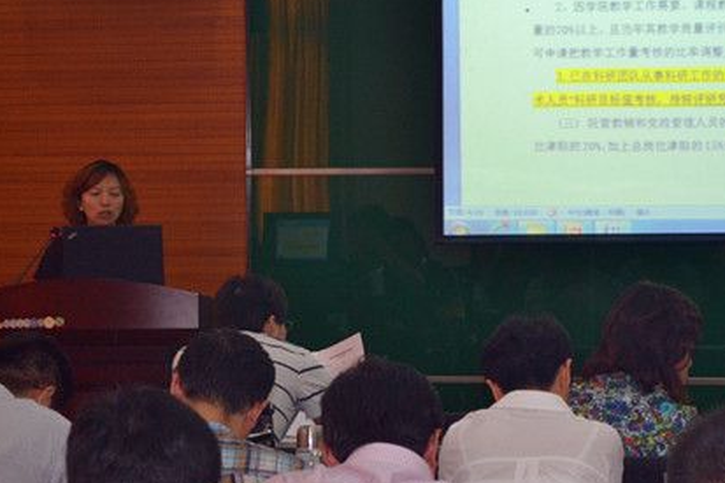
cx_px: 414
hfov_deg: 12.8
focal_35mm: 160
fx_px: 3220
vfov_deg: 8.6
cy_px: 203
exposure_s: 1/30
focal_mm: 55
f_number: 5.6
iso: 800
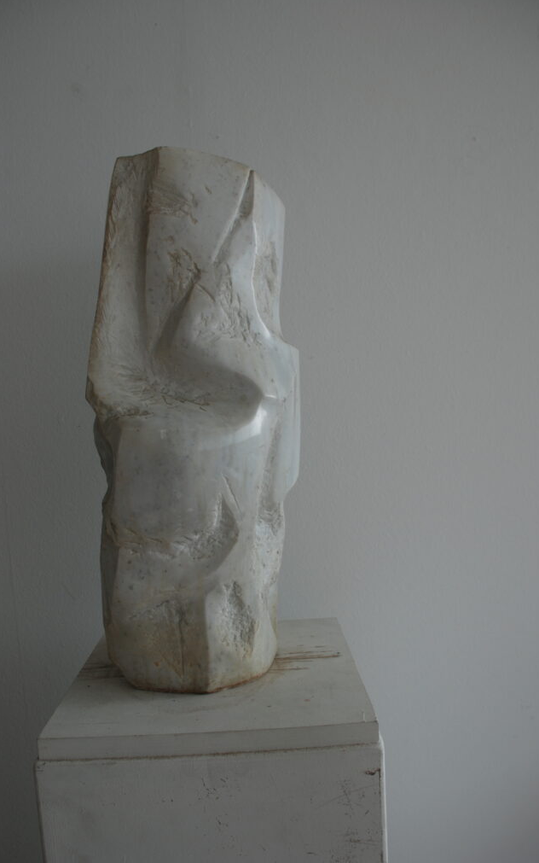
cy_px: 433
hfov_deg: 40.6
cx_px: 261
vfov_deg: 61.2
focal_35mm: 31
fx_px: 728
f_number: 5.6
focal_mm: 20
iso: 160
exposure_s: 1/125
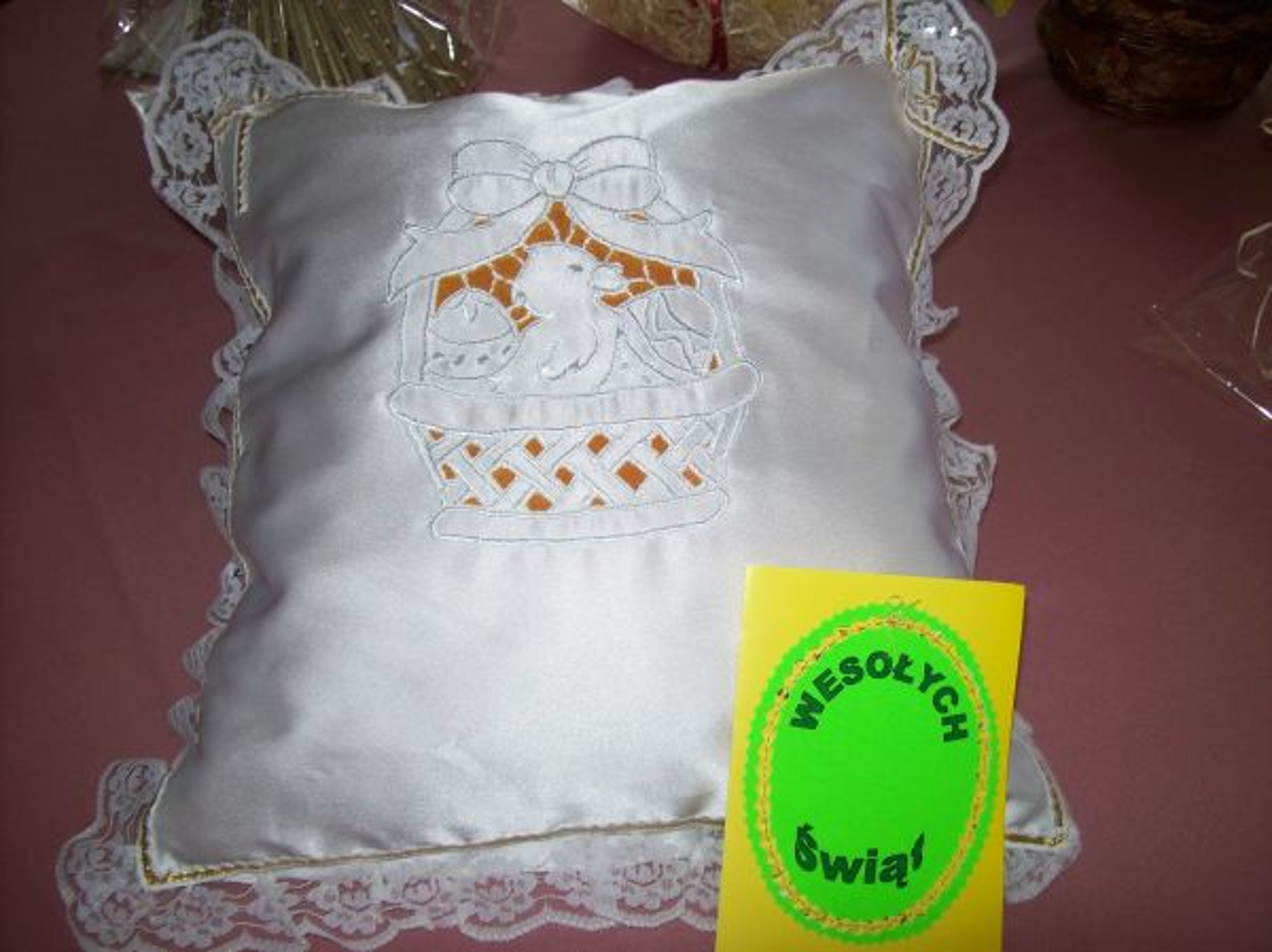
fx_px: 1322
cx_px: 636
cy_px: 476
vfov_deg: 39.6
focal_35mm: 36
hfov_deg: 51.4
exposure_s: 1/64
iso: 80
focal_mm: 6
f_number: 2.7
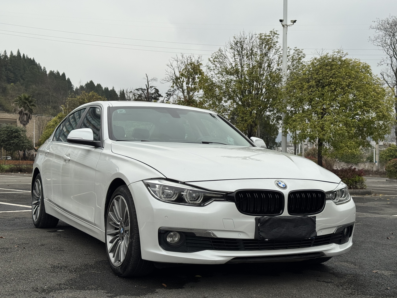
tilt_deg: +1.0
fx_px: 550
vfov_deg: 30.3
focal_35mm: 48
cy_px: 149
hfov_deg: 39.7
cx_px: 198
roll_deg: +0.6
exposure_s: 1/774
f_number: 1.78
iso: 64
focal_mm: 6.76
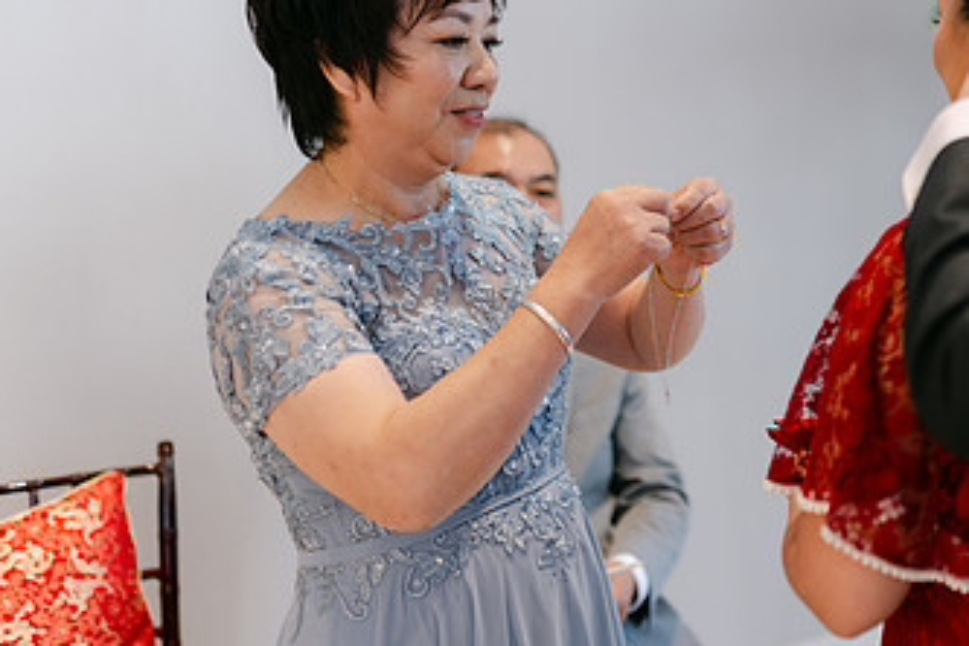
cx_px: 841
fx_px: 1642
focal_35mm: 61
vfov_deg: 22.2
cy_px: 237
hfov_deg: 31.6
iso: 250
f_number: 1.4
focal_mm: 35
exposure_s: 1/125
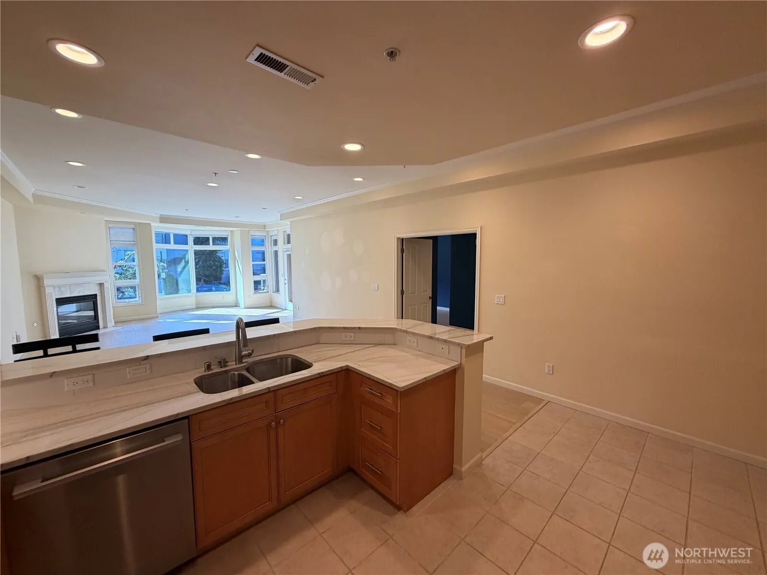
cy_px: 288
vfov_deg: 85.7
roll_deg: +0.1
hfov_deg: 102.1
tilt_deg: -5.2
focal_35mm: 14
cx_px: 384
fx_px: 310
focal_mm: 2.22
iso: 160
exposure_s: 1/118
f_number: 2.2
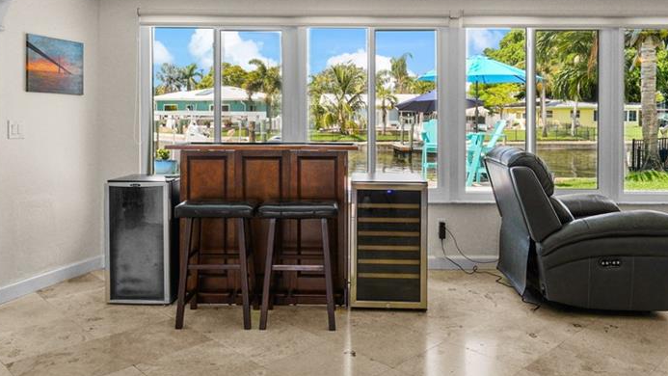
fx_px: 514
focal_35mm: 29
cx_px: 326
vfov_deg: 40.1
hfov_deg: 66.1
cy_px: 160
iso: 320
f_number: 8
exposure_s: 1/25
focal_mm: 12
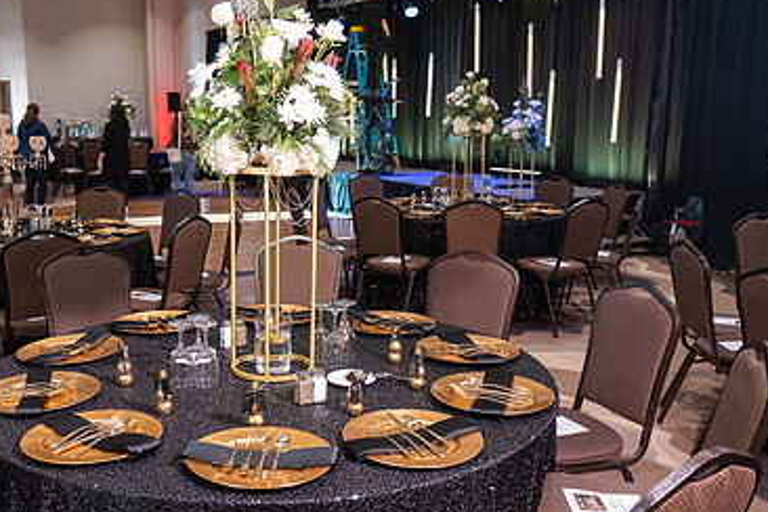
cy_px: 274
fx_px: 811
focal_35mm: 38
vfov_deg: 35.0
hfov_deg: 50.4
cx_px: 317
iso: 3200
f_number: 4
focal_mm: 24
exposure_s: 1/125
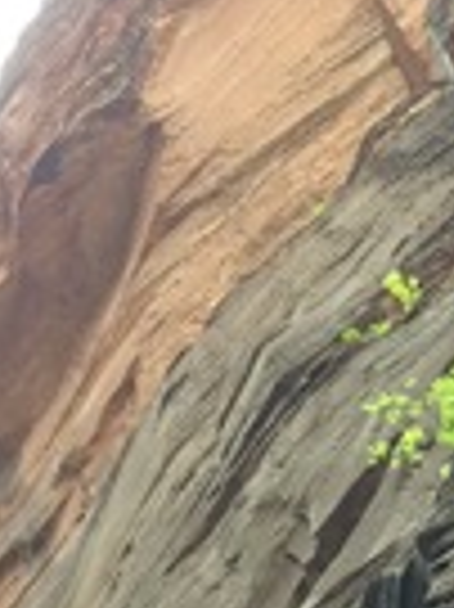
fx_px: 1962
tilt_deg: +58.5
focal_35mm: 112
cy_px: 739
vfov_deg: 16.8
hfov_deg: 12.8
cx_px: -103
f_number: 2.2
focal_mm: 4.15
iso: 40
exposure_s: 1/40
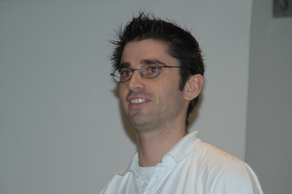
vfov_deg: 8.7
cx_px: 146
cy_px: 97
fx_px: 1276
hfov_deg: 13.1
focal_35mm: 158
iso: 200
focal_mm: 105
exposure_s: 1/60
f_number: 4
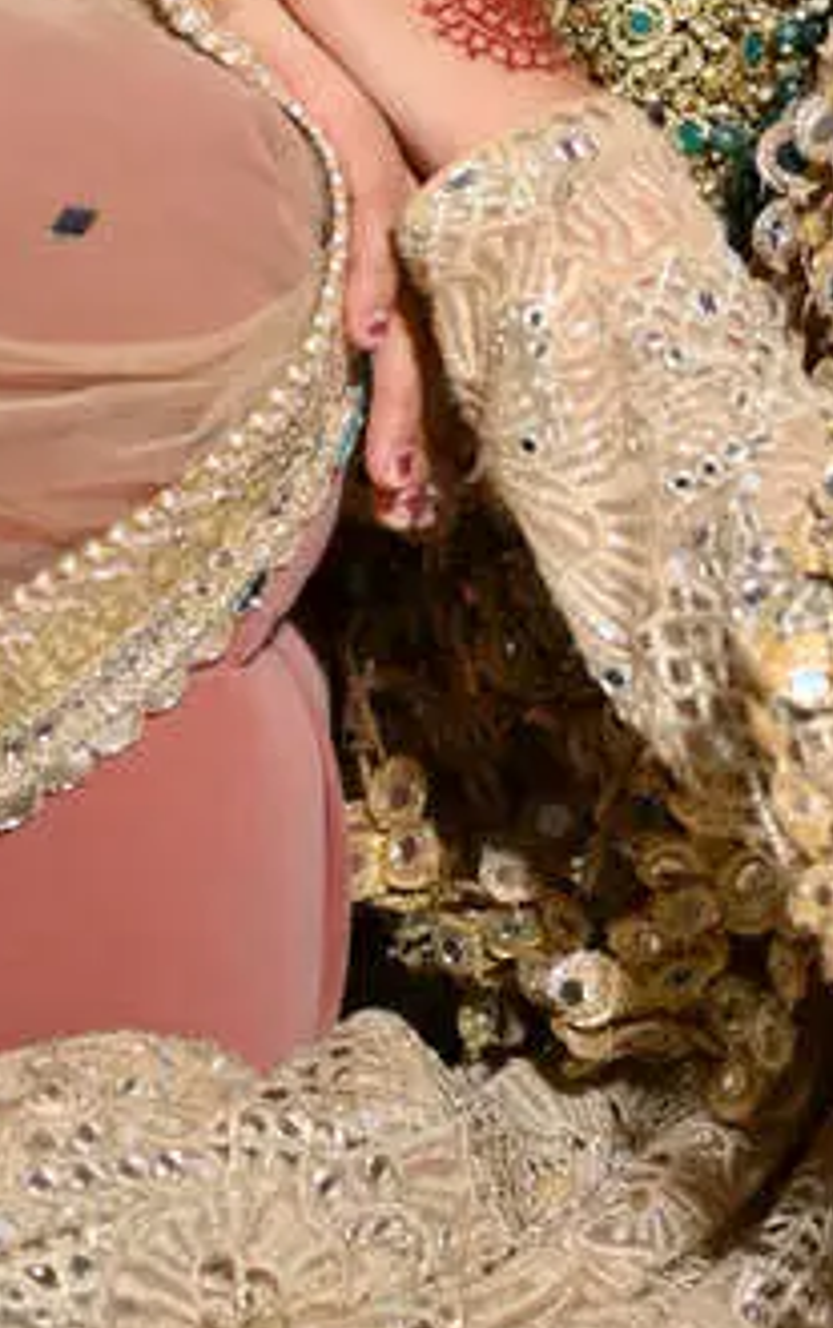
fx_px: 6702
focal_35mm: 185
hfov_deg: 7.1
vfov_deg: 11.2
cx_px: 899
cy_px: 129
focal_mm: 50
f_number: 1.8
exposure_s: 1/200
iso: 1000
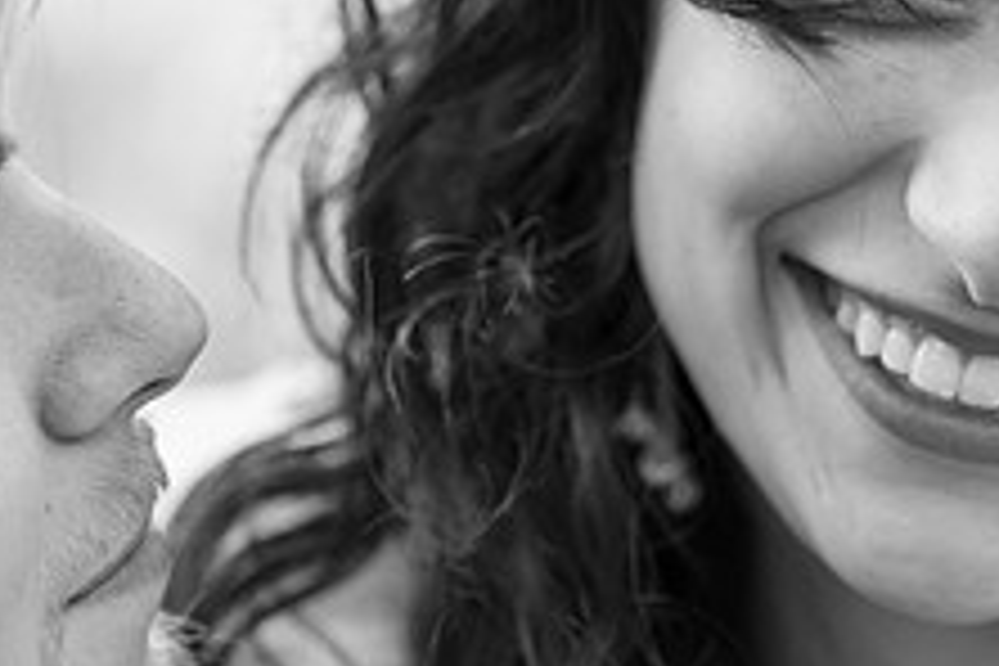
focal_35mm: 222
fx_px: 6160
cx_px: 234
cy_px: 290
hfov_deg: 9.3
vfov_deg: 6.2
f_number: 2.5
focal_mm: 85
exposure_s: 1/160
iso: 800
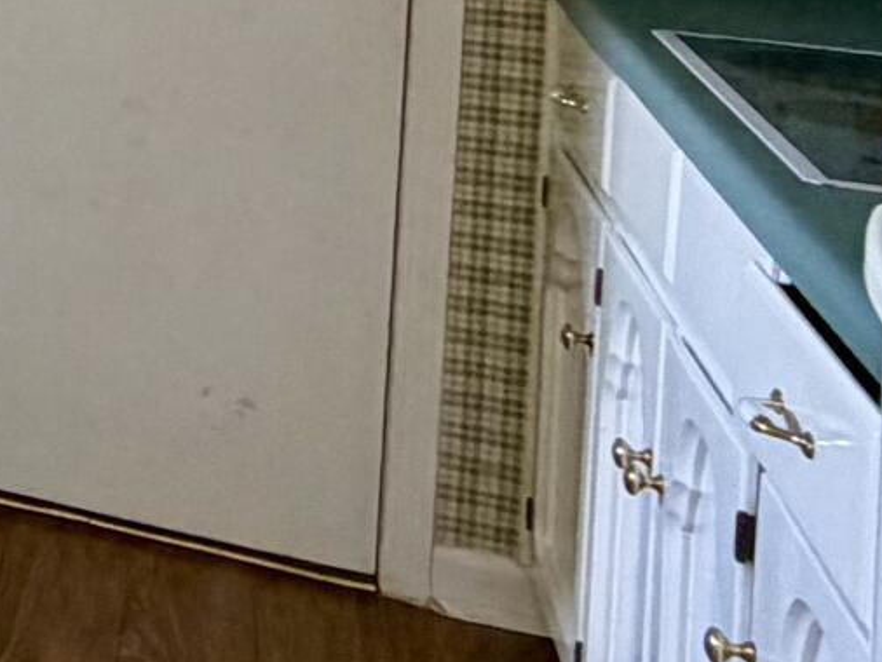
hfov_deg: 15.4
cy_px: -343
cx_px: -1135
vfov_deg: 16.2
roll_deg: -1.6
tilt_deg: -2.6
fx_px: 2116
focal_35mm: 83
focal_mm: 2.22
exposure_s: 1/60
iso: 200
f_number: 2.2
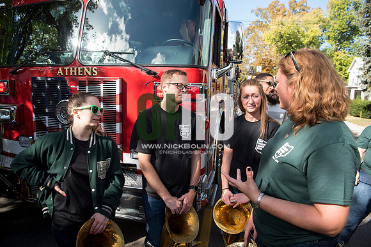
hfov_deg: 73.7
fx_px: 247
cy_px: 124
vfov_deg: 53.2
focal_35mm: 24
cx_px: 186
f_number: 4.5
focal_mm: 24
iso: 250
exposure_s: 1/640
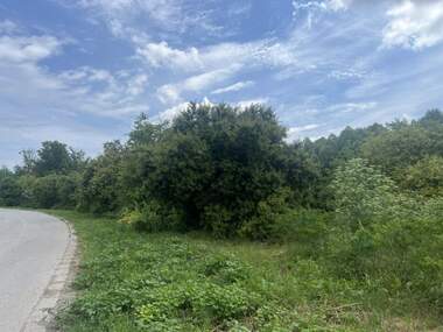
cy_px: 166
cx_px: 222
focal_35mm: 26
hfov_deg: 67.3
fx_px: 333
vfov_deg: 53.1
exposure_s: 1/5076
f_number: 1.5
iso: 50
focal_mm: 5.7
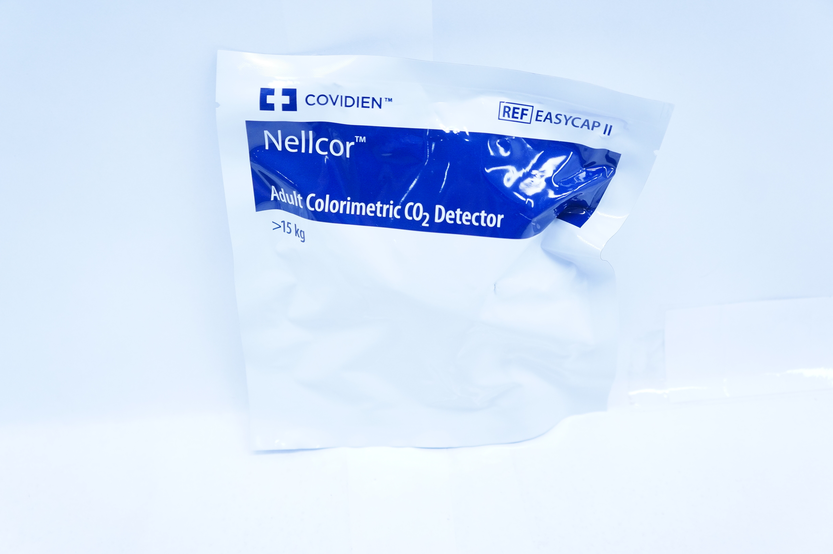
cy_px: 277
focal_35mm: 36
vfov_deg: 36.8
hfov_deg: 53.2
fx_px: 832
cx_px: 416
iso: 800
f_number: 4
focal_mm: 24
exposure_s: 1/250
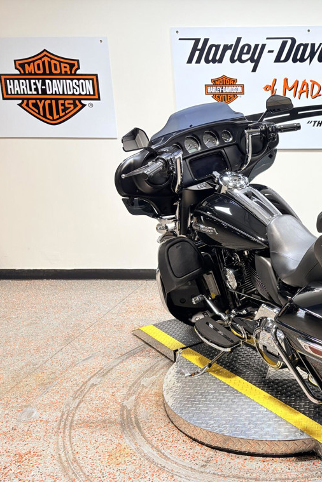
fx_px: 510
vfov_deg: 50.7
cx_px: 326
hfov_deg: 32.1
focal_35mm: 38
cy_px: 252
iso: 50
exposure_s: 1/120
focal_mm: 5.96
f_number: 1.6
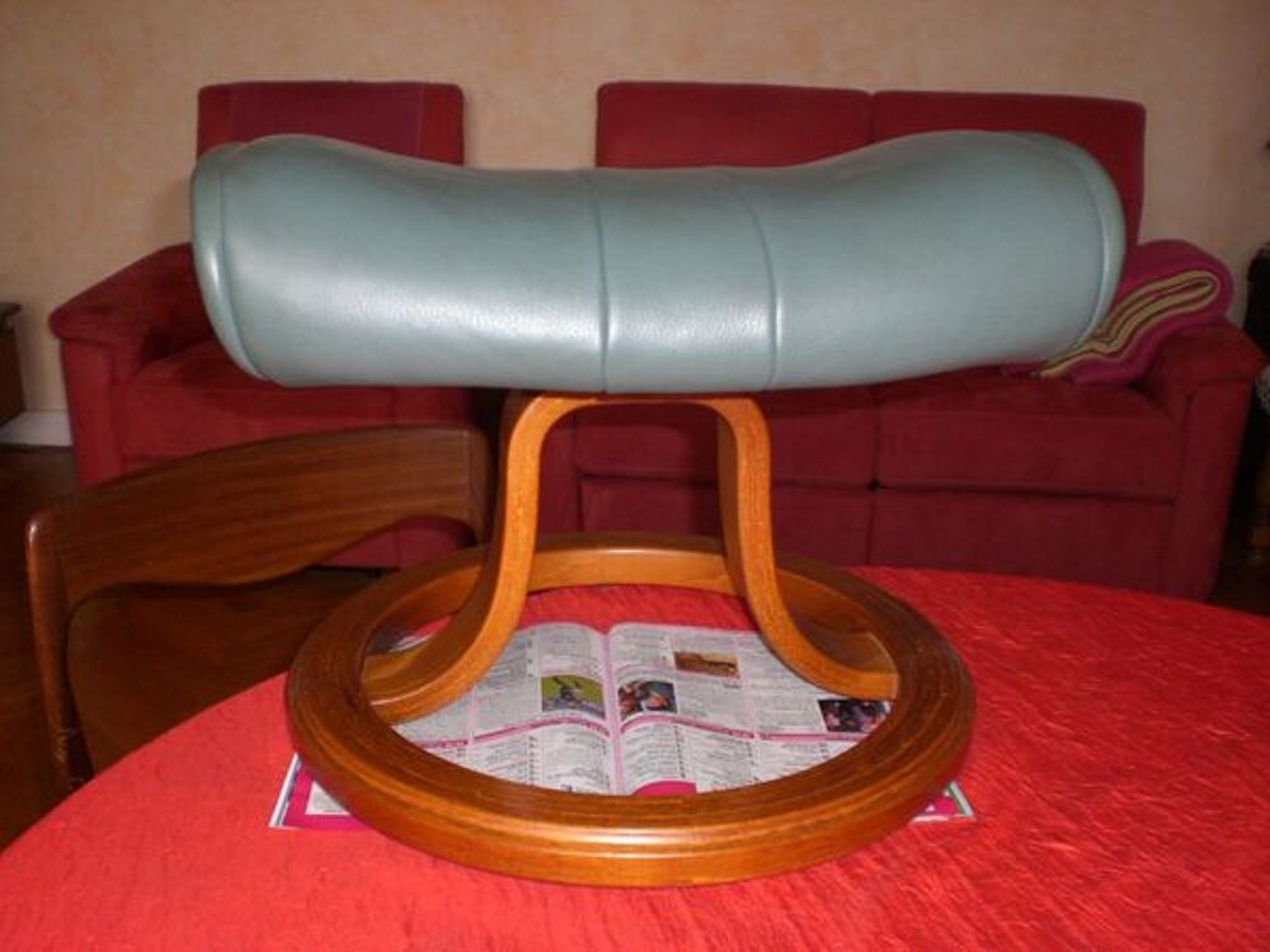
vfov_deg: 37.7
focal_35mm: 38
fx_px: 1394
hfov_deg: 49.0
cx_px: 635
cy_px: 476
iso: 200
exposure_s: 1/60
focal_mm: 6.3
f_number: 3.1
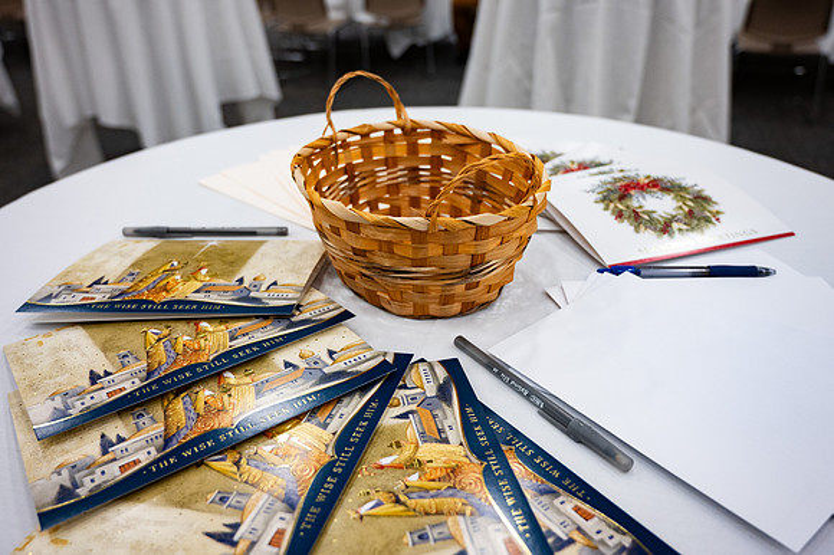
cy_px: 246
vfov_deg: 42.2
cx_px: 439
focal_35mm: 31
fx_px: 718
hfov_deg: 60.3
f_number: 4
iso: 1000
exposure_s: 1/200
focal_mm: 27
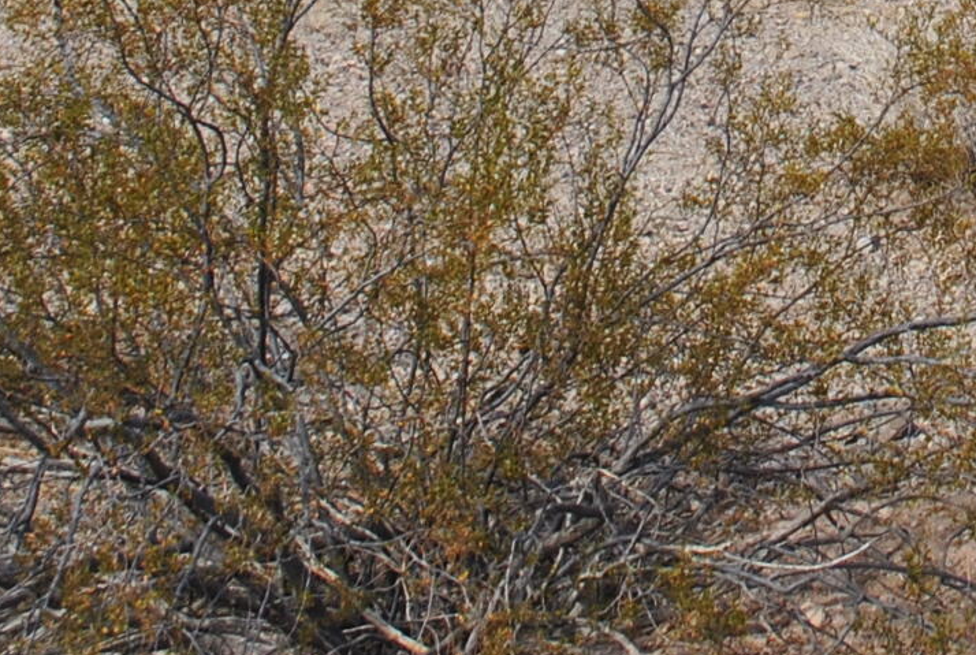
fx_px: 3966
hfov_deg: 13.7
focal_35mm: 146
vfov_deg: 8.9
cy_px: -644
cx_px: 1118
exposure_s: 1/250
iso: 125
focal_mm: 24
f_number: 10
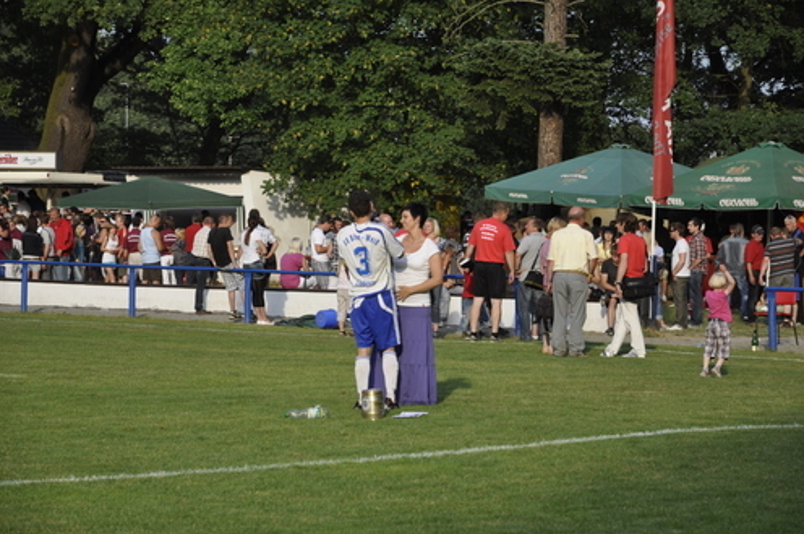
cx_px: 404
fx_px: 2865
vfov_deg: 10.6
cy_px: 266
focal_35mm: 129
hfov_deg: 16.0
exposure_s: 1/1250
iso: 400
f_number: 5.6
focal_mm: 85
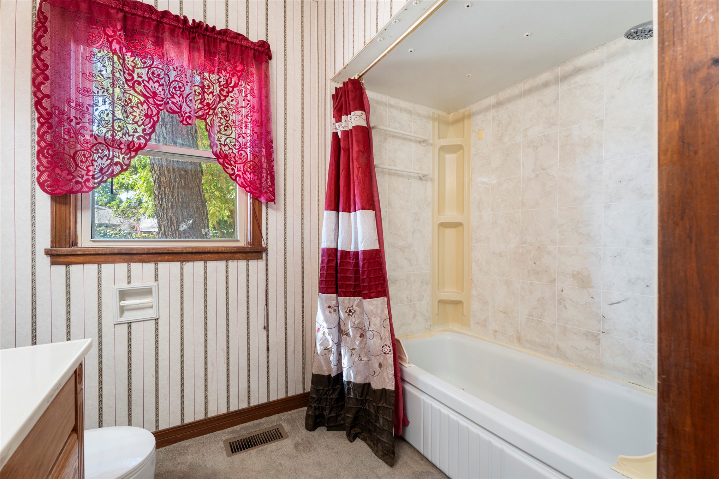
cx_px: 360
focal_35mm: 16
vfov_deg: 73.7
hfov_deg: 96.7
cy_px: 240
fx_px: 320
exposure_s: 1/2.5
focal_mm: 16
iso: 320
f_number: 8
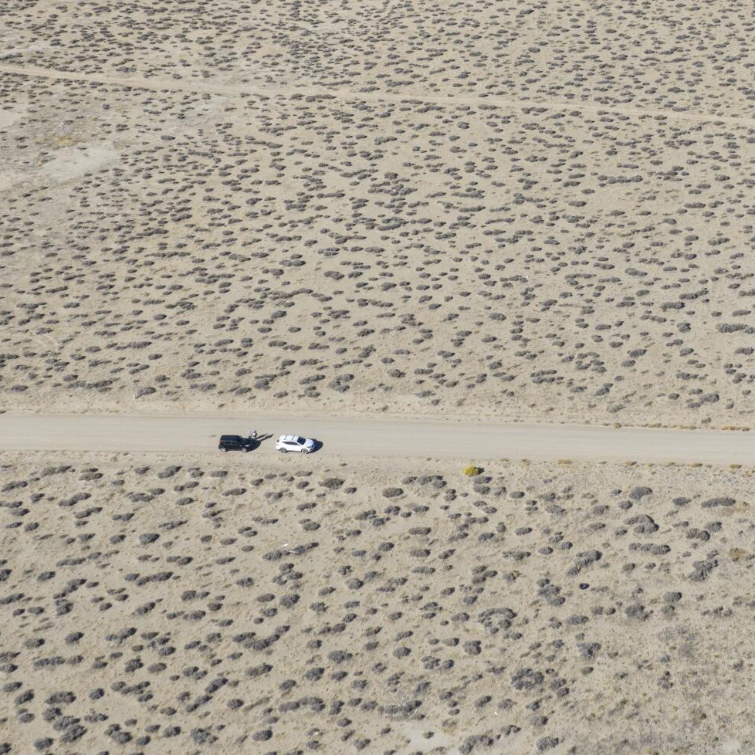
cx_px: 672
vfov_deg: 23.0
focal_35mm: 73
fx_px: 1801
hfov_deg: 23.1
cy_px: 57
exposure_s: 1/1250
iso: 100
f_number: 2.8
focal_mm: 14.45
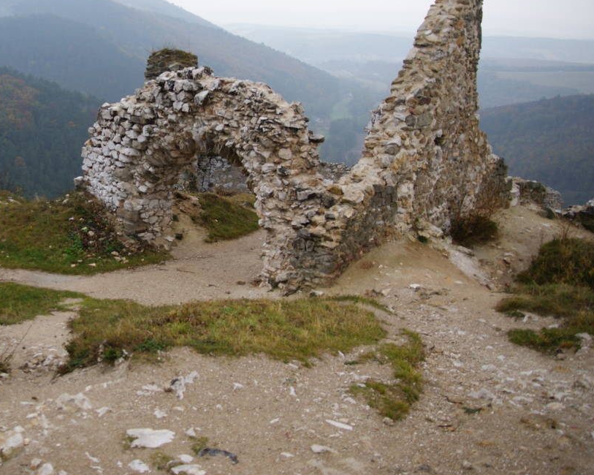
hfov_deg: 46.4
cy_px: 179
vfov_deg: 39.1
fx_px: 663
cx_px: 144
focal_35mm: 38
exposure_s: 1/30
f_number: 2.8
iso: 250
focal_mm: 17
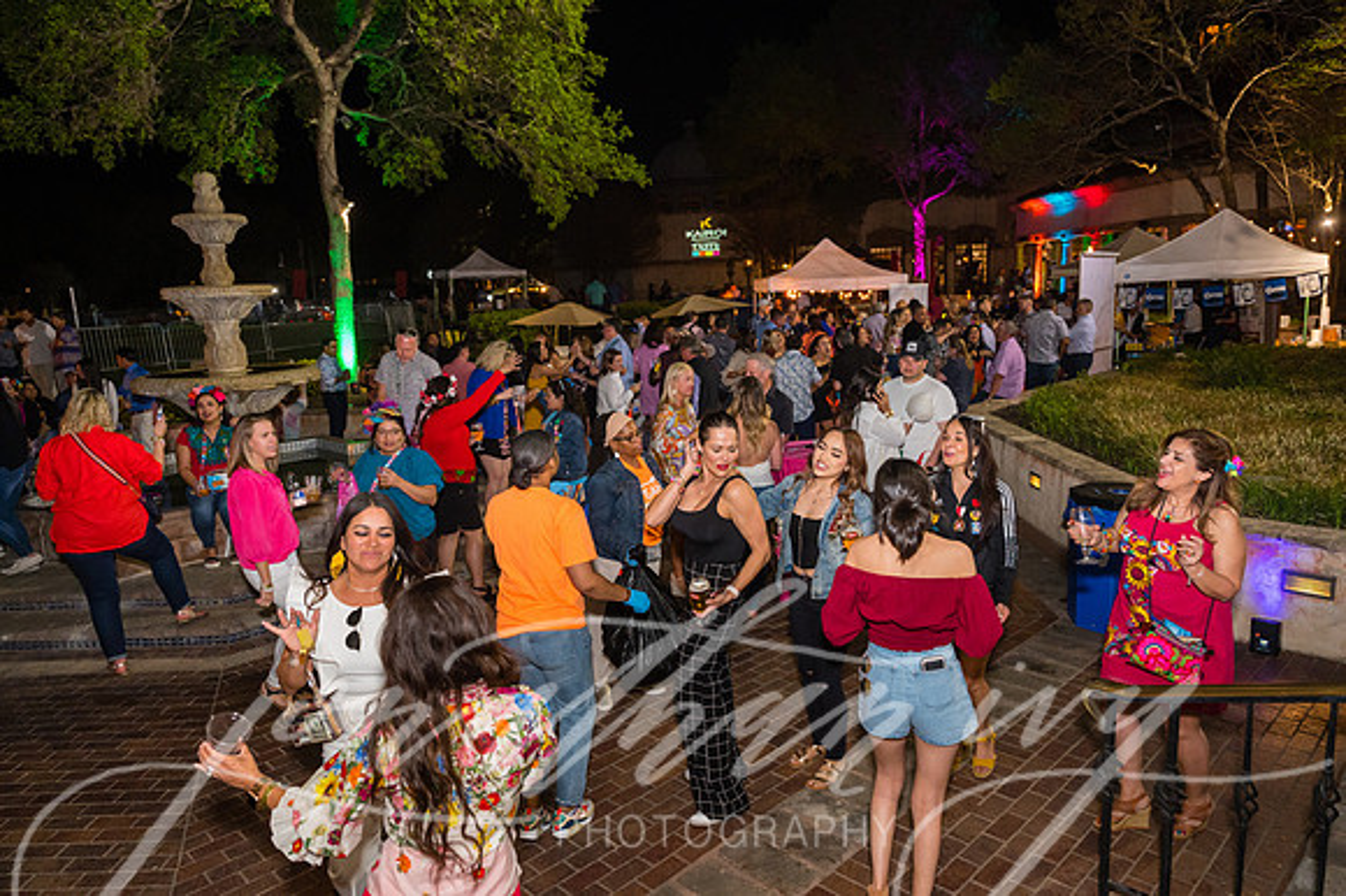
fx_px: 897
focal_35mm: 24
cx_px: 673
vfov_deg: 53.1
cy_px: 448
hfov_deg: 73.8
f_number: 3.5
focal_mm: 24
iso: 4000
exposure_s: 1/100
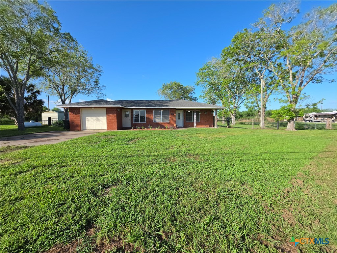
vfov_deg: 89.9
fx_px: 127
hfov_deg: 106.2
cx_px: 168
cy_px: 126
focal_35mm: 13
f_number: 1.9
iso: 16
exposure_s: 1/445
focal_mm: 2.2
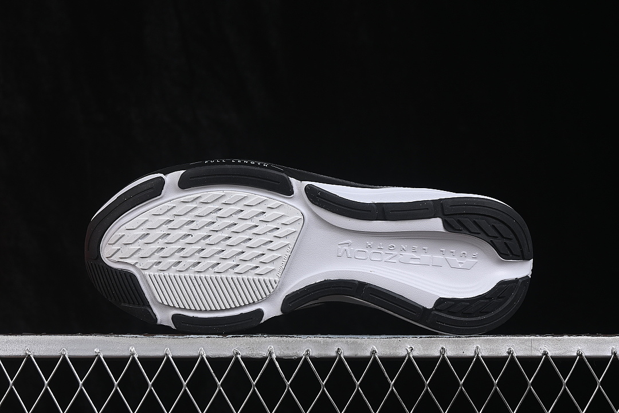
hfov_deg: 27.0
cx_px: 310
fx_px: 1289
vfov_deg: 18.2
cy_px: 206
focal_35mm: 75
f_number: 8
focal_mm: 50
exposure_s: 1/80
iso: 160
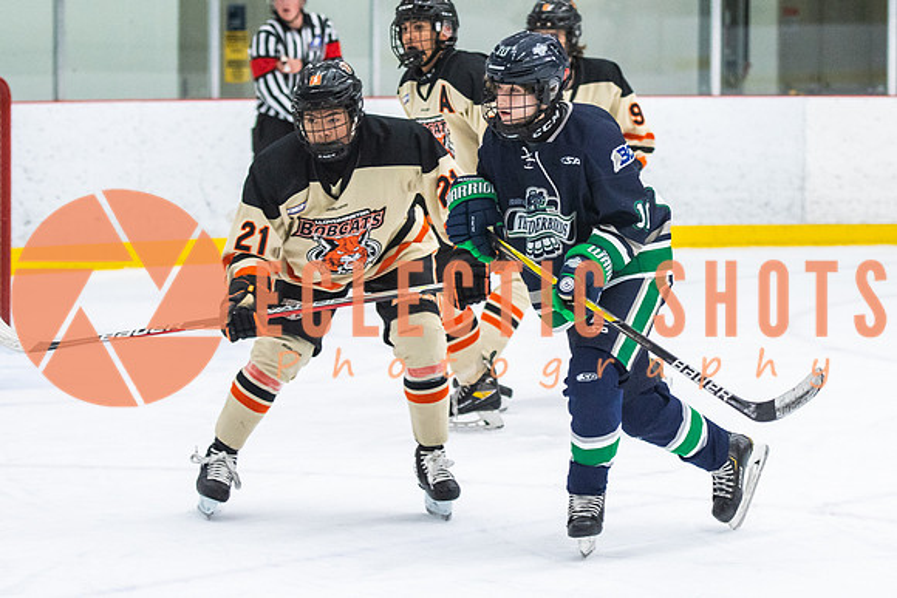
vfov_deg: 8.3
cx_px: 582
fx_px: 4121
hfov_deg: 12.4
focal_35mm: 165
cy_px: 211
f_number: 2.8
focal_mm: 85
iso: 1600
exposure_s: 1/640
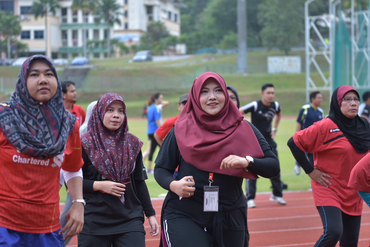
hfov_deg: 19.4
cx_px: 185
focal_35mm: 105
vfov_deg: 13.1
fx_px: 1080
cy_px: 124
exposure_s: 1/200
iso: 100
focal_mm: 70
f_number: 2.8
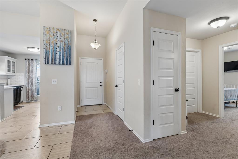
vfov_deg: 73.7
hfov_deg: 96.7
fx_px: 106
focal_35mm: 16
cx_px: 119
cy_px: 80
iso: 200
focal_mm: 16
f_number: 8
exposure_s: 1/4
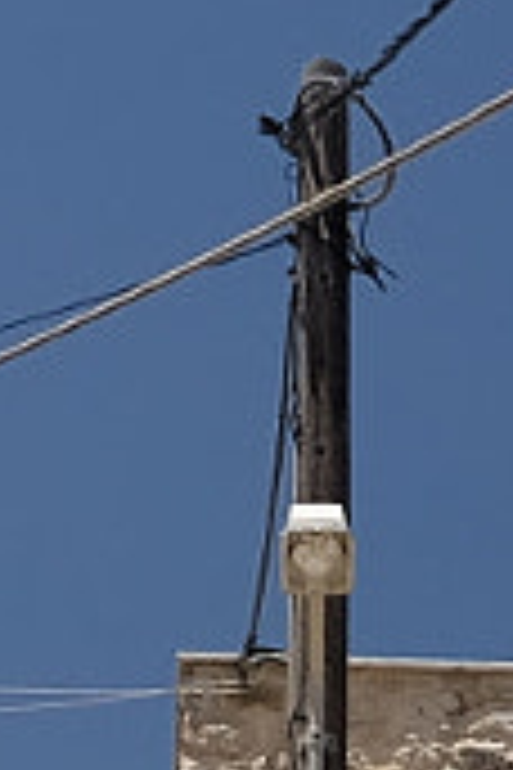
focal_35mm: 253
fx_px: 5407
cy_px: 1806
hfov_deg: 5.4
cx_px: 855
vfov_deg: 7.6
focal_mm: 18
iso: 200
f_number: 3.5
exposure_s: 1/800
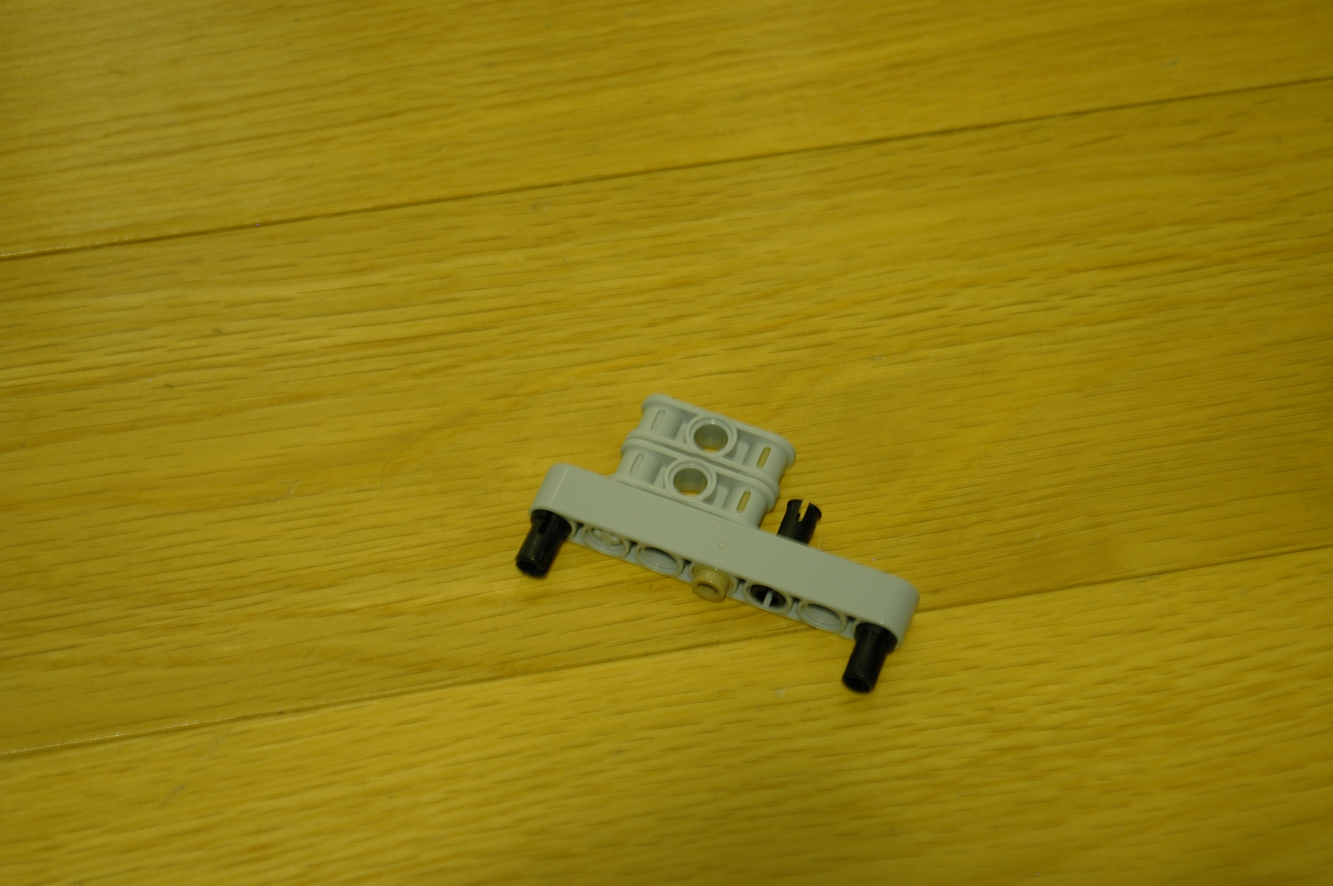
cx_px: 666
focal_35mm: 82
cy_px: 443
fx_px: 3052
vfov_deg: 16.5
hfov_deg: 24.6
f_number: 5.6
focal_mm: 55
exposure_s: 1/2
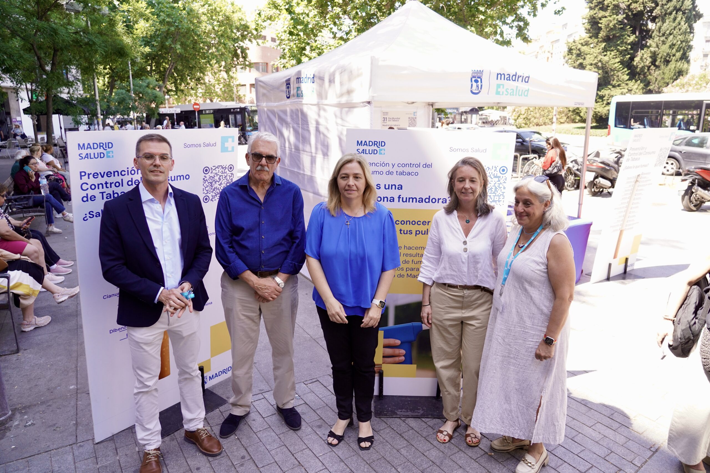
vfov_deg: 53.1
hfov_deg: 73.7
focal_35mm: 24
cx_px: 355
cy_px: 236
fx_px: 473
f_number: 4
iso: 640
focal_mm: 24
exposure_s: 1/500
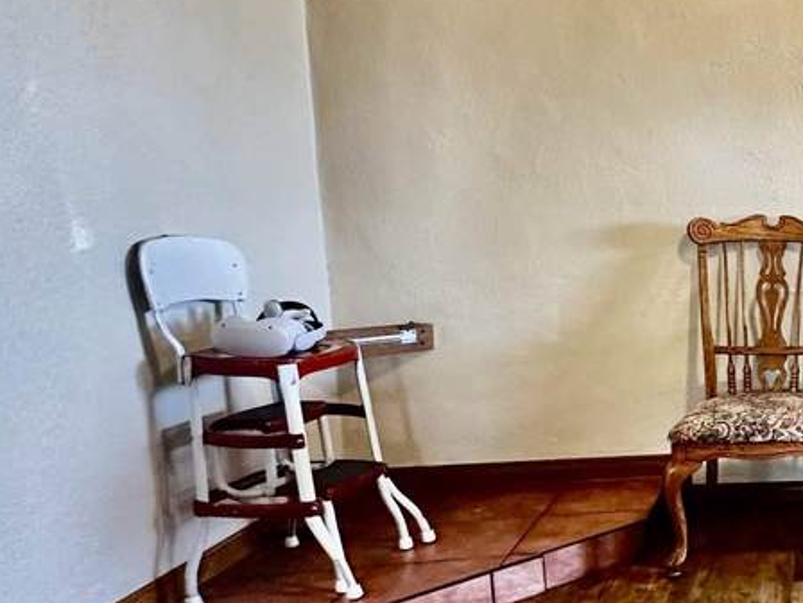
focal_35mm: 40
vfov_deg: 35.9
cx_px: 1016
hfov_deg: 34.7
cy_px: 332
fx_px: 928
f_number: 2.2
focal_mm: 2.22
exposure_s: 1/60
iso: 400
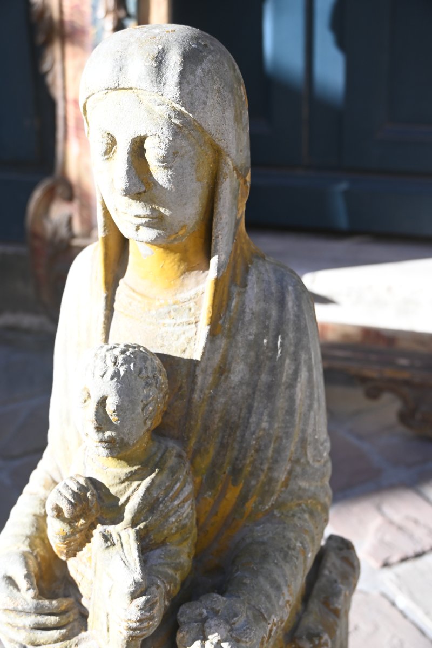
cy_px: 324
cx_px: 216
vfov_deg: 35.1
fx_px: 1026
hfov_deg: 23.8
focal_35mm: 57
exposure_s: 1/250
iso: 200
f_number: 5.6
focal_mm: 38
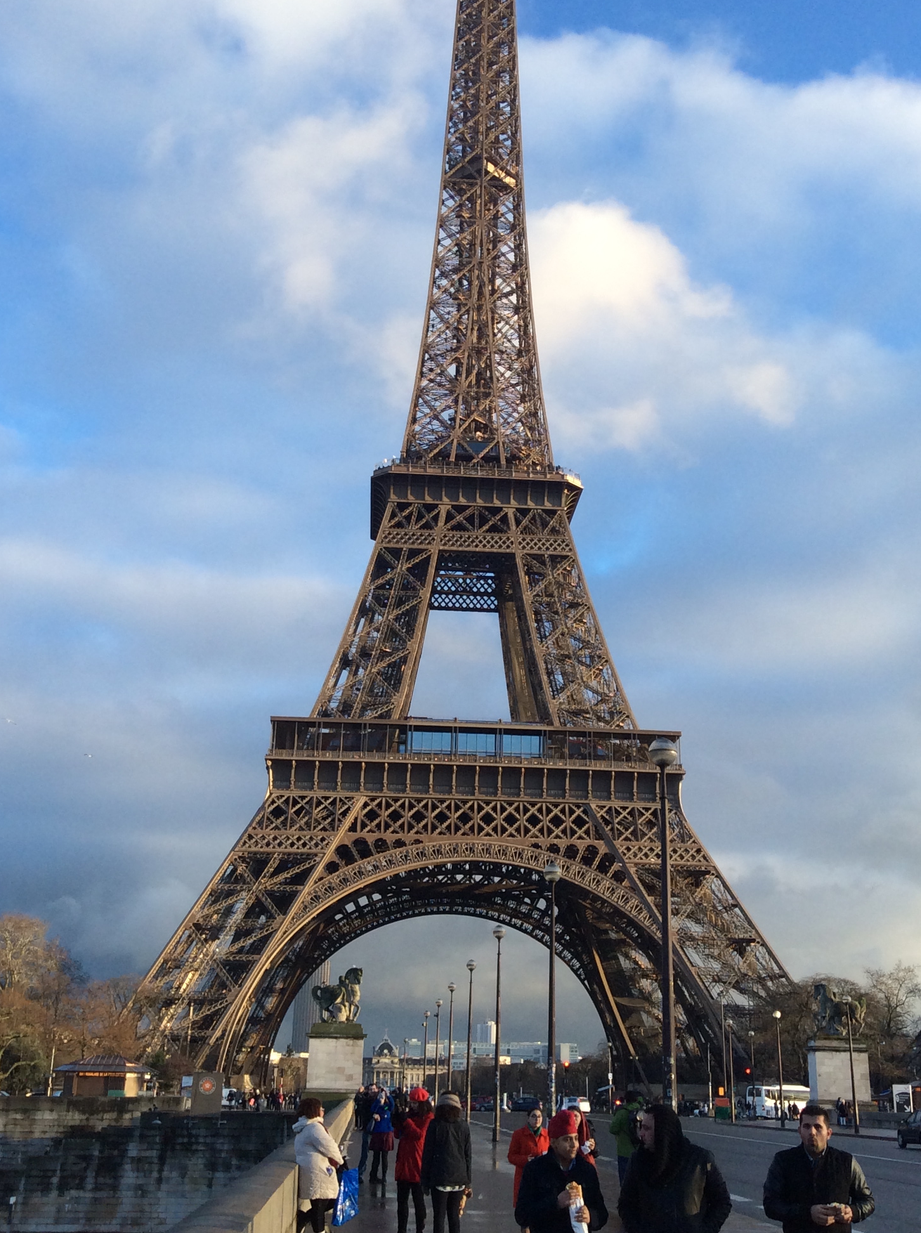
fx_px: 1565
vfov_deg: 42.9
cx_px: 496
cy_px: 541
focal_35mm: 44
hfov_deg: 32.8
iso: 32
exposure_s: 1/403
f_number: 2.4
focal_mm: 3.3
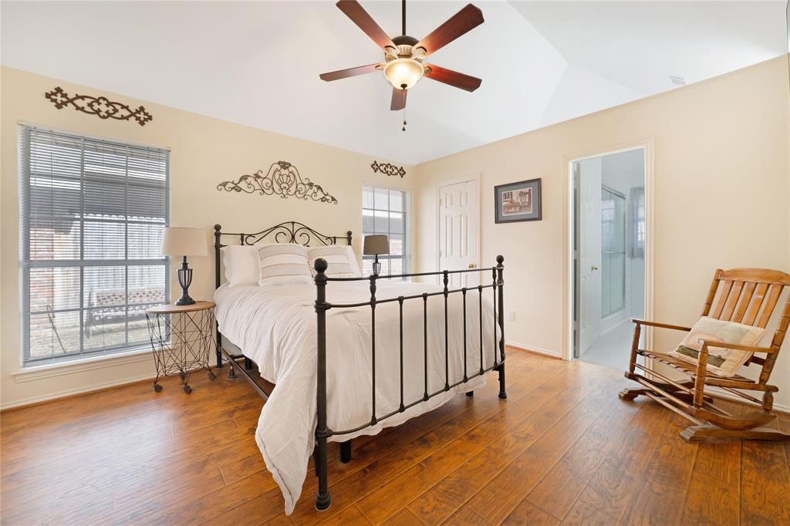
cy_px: 263
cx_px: 395
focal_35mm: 14
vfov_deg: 81.2
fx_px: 307
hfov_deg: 104.3
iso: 500
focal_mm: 14
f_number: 9
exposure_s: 1/8
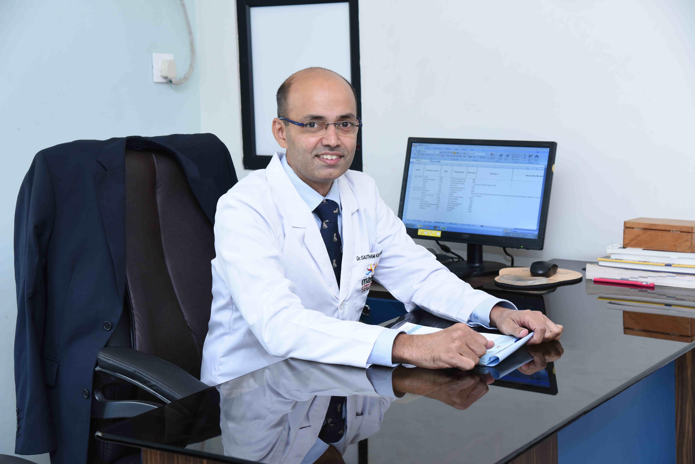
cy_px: 232
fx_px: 1255
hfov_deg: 30.9
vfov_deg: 20.9
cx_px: 348
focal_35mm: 65
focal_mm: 65
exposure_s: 1/125
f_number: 5.6
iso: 1250
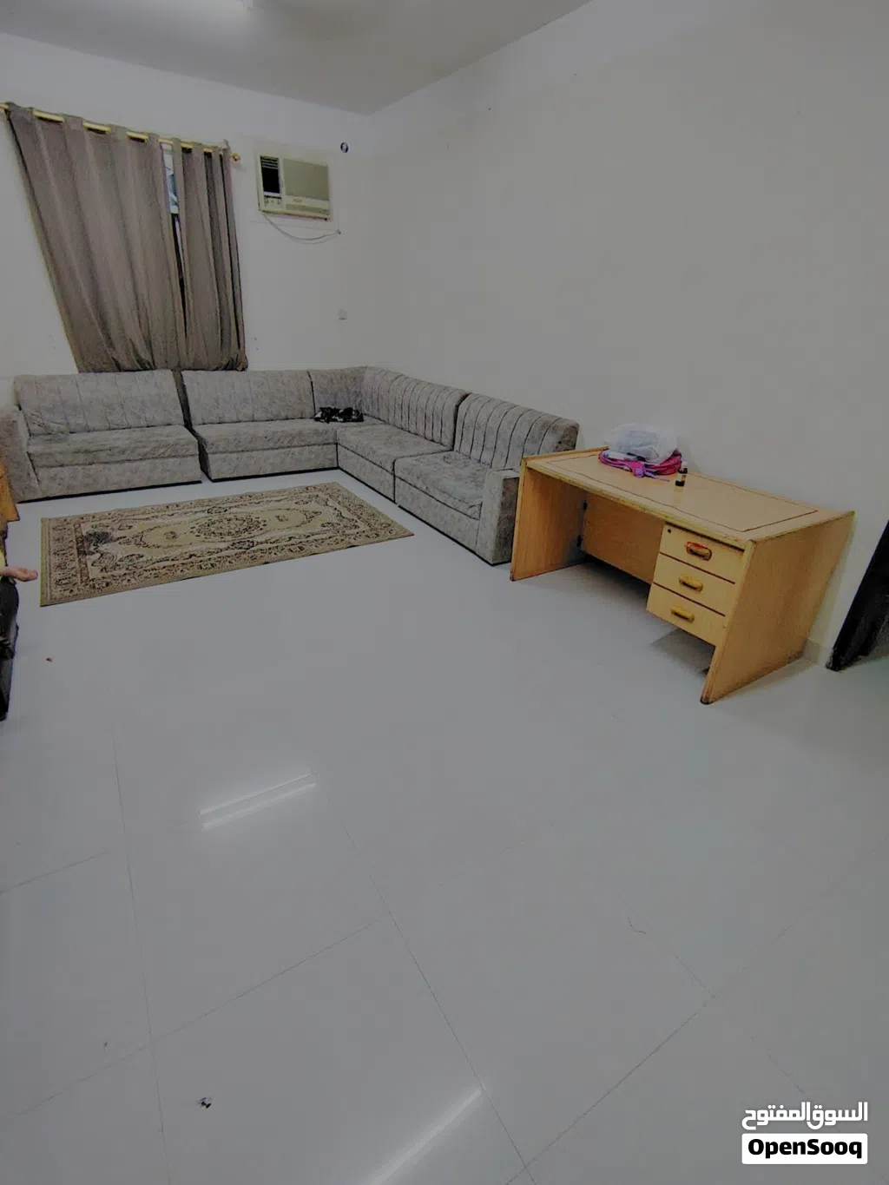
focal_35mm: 17
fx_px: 582
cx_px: 444
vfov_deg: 91.0
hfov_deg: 74.7
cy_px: 592
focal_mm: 1.42
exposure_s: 1/33.3
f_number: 2.2
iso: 781
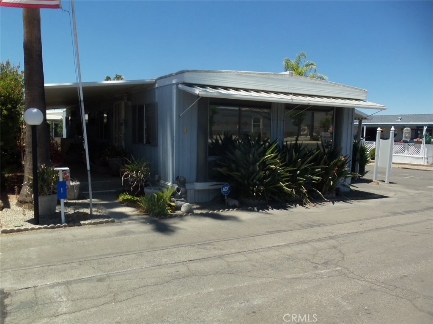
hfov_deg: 61.7
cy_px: 162
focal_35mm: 29
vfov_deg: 48.2
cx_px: 216
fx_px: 363
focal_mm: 5.2
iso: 80
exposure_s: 1/160
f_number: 8.6
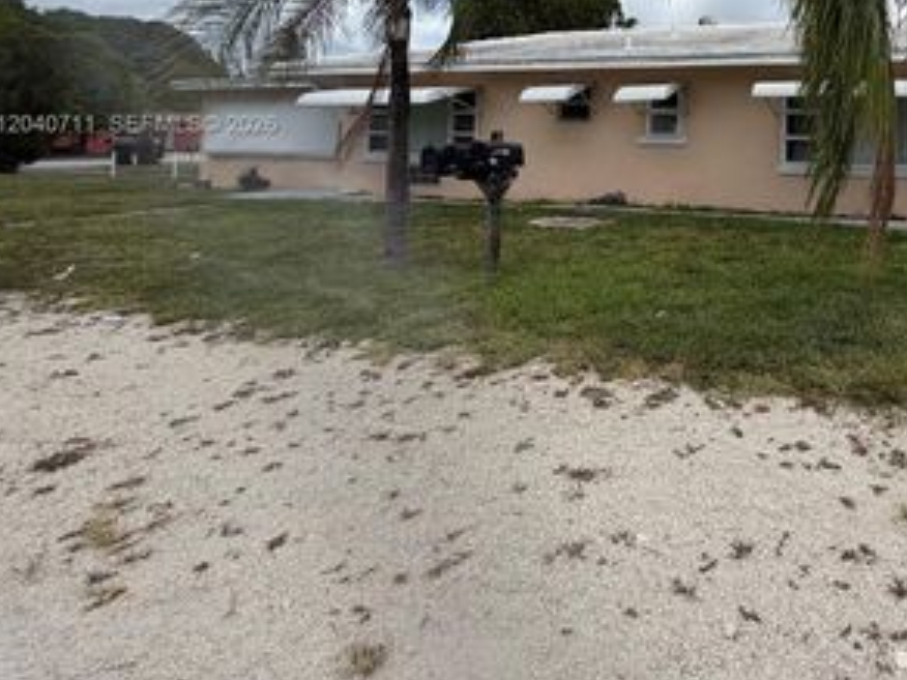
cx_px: 752
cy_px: 126
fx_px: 629
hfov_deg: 64.0
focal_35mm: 24
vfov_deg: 52.7
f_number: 2.2
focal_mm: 2.22
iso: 25
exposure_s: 1/1050
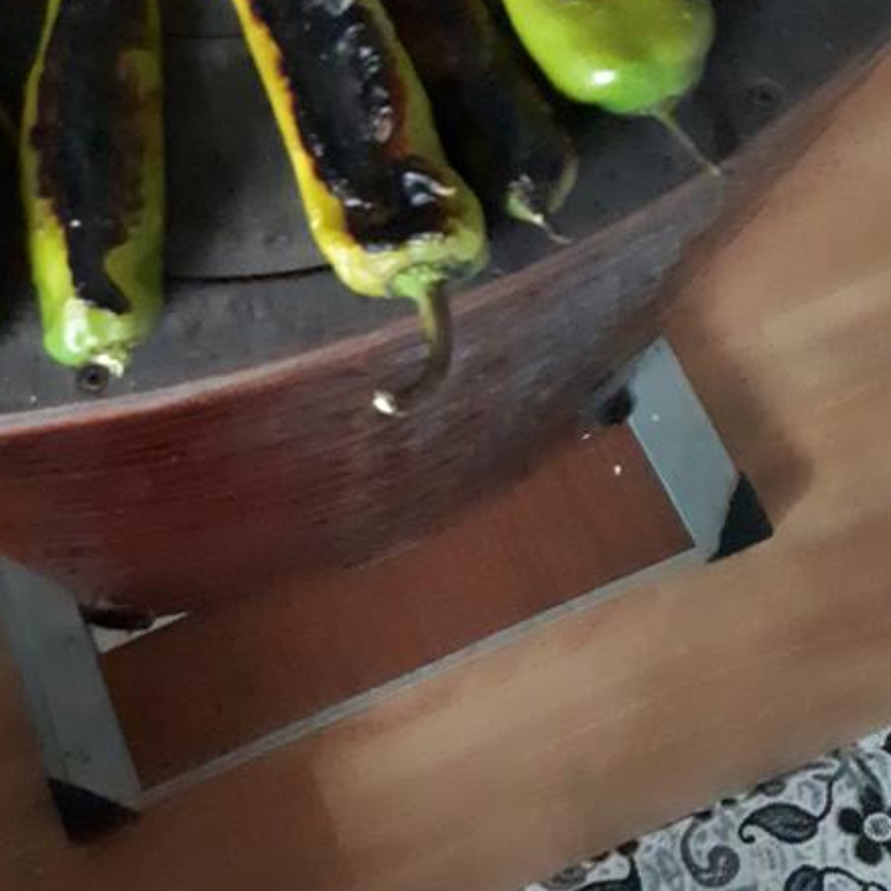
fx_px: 1456
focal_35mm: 50
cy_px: 93
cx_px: 223
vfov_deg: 32.4
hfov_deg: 33.4
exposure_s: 1/10
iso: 2000
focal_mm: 3.6
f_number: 1.9
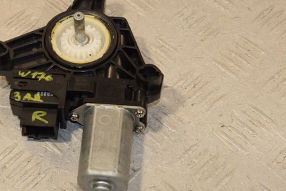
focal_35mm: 118
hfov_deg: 17.3
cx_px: 86
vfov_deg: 11.6
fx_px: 937
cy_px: 71
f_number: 10
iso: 800
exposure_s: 1/200
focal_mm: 52
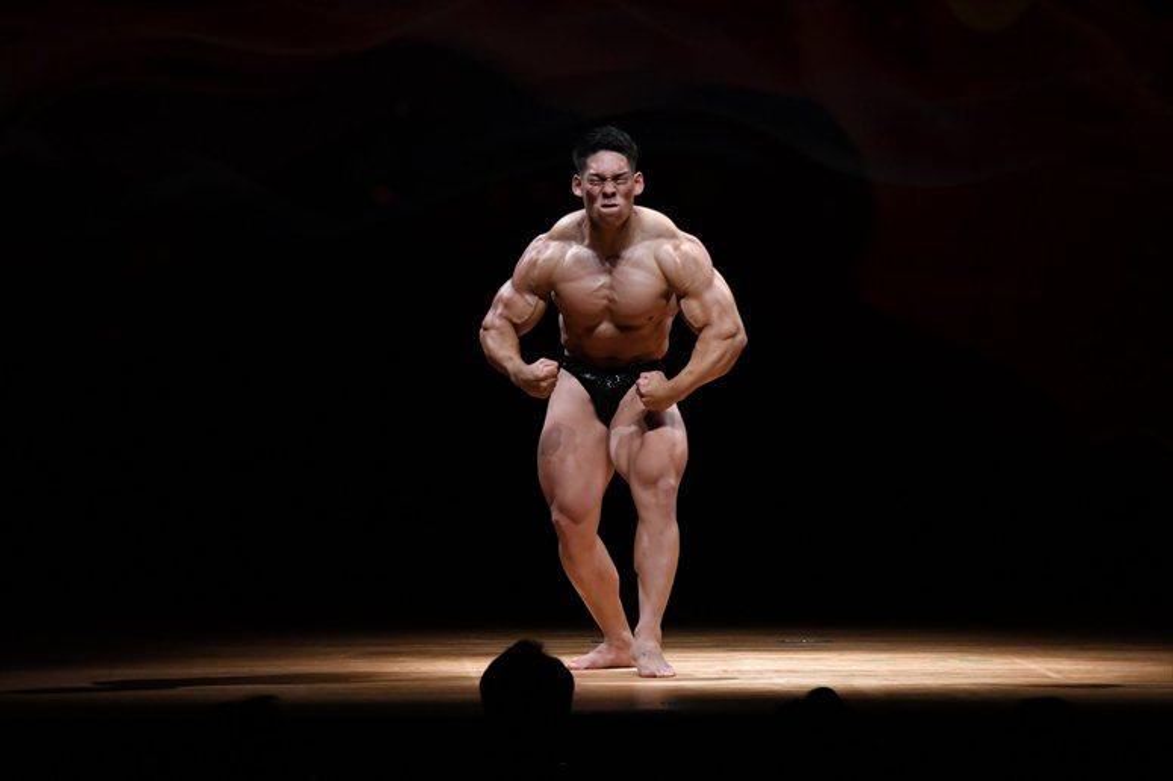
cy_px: 390
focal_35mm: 202
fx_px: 6579
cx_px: 586
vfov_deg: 6.8
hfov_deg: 10.2
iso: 3200
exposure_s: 1/400
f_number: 5.6
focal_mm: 135
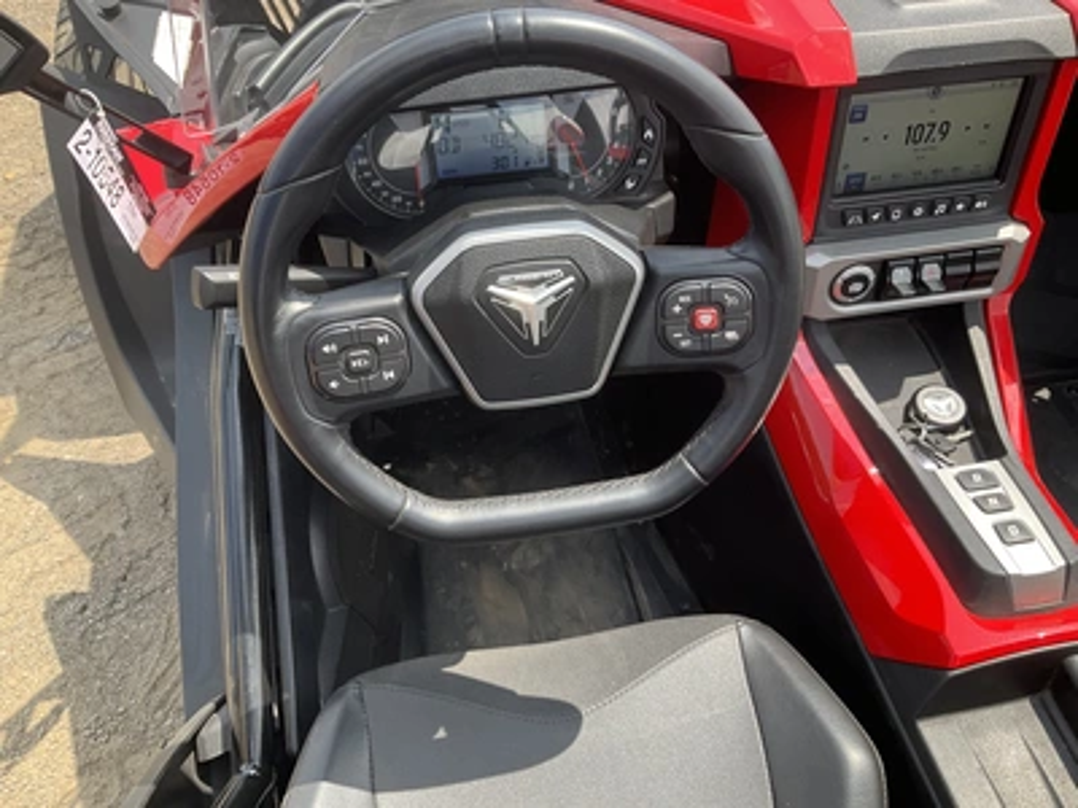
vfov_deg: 48.2
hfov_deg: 61.7
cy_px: 404
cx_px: 539
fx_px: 903
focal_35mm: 29
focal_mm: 3
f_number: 1.8
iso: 25
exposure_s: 1/329
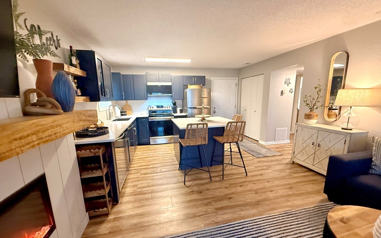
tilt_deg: -7.9
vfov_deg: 74.7
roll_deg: +1.4
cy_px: 127
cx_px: 189
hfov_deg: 101.5
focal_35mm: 15
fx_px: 156
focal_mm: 2.22
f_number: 2.2
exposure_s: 1/60
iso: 400
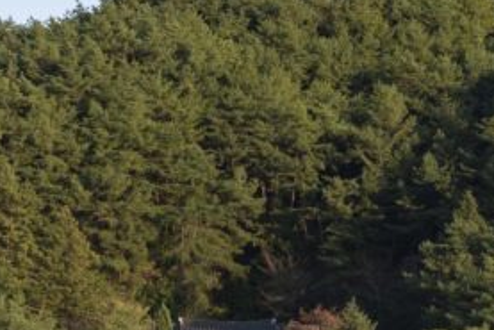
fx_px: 3048
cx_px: 221
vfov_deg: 6.1
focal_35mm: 222
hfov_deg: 9.3
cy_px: 488
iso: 100
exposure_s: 1/80
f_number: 8
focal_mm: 60
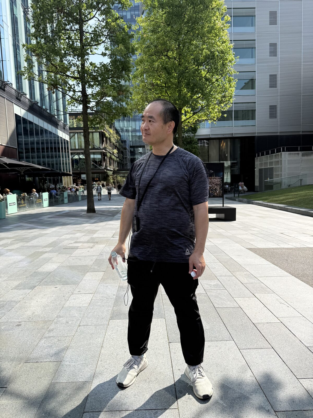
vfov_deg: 71.6
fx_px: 289
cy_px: 209
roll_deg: +1.4
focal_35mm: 24
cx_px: 156
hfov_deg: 56.8
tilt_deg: -5.4
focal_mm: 6.76
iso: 80
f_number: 1.78
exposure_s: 1/2370
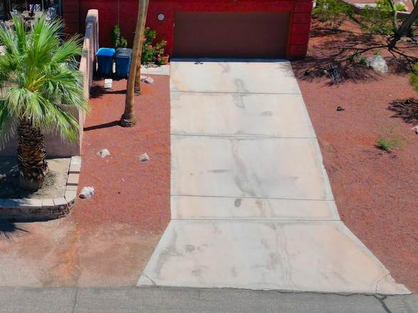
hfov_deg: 35.8
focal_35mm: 52
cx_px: 92
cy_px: 102
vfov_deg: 27.8
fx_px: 628
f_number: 1.7
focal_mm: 6.72
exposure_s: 1/6000
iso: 140
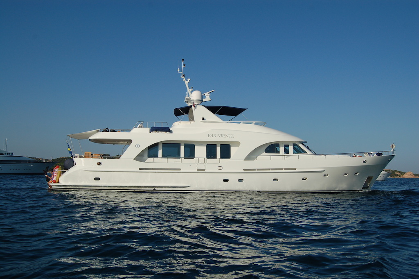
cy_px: 140
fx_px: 401
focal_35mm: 34
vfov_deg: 38.3
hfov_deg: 55.1
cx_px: 210
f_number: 6.3
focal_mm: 23
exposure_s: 1/1600
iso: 200
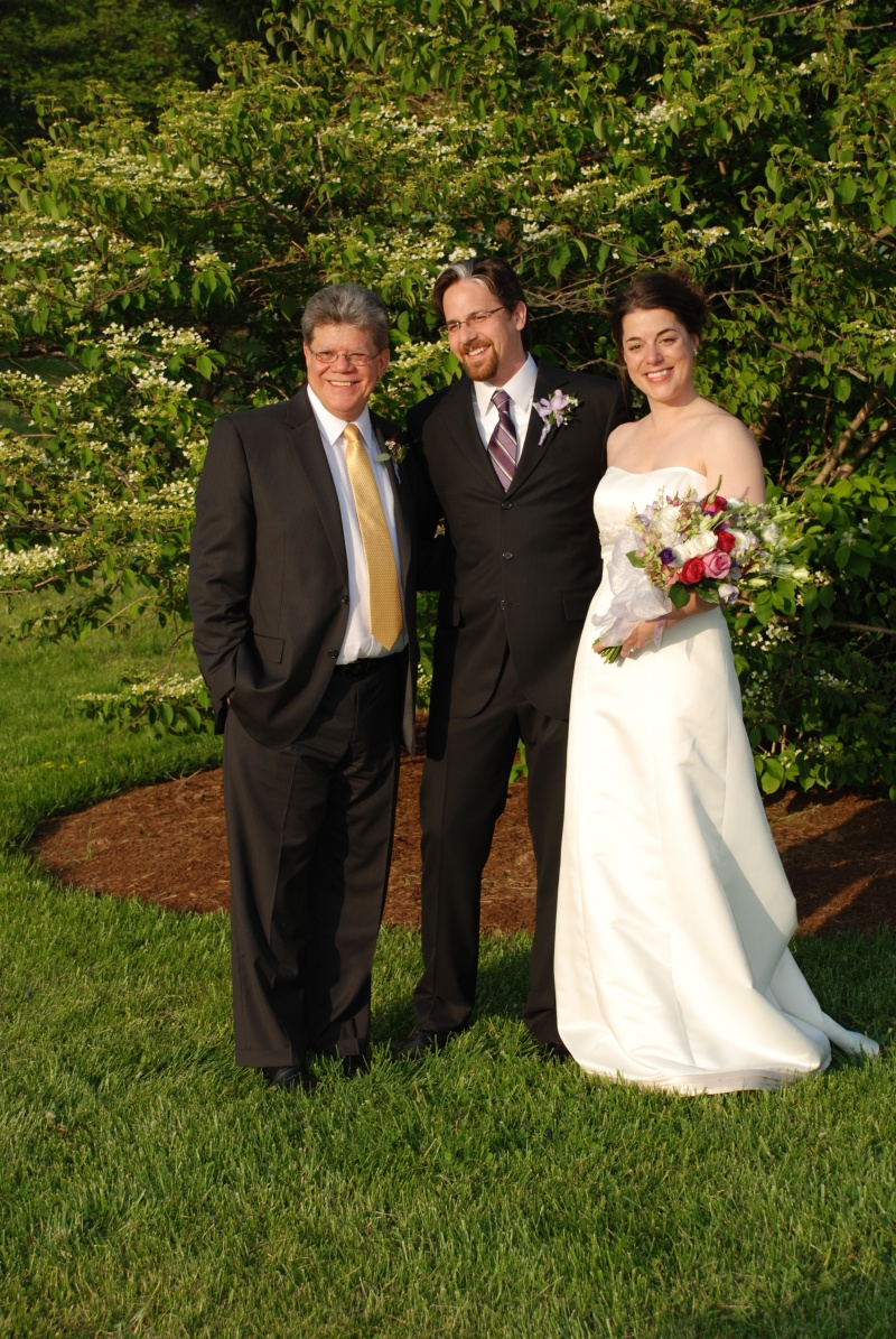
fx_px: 2457
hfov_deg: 20.7
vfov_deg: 30.5
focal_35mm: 66
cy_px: 670
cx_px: 448
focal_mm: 44
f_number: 6.3
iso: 100
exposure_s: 1/160
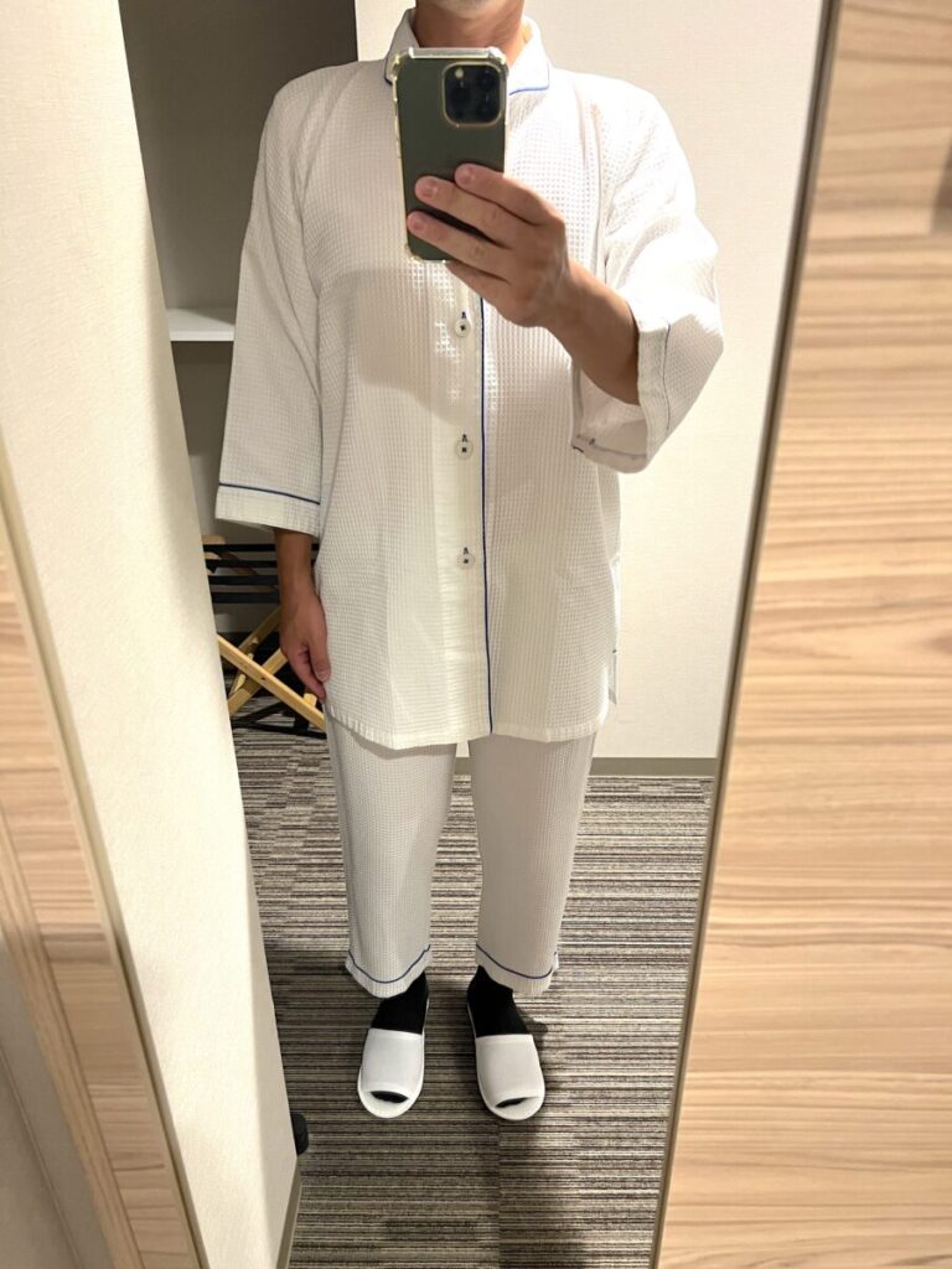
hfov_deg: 53.1
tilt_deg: -30.4
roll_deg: +0.4
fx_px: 953
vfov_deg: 67.3
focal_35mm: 26
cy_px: 634
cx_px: 476
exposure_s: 1/50
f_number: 1.5
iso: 200
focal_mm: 5.7
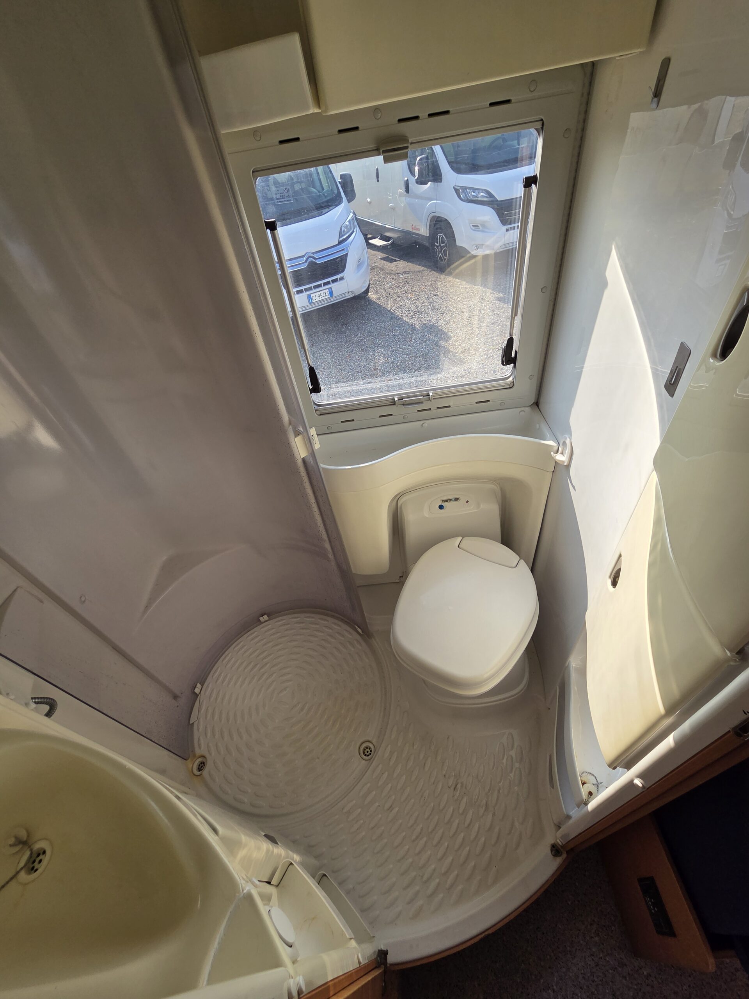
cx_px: 374
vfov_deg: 106.2
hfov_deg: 89.9
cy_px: 500
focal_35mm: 13
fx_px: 375
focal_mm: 2.2
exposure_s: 1/816
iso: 50
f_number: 2.2
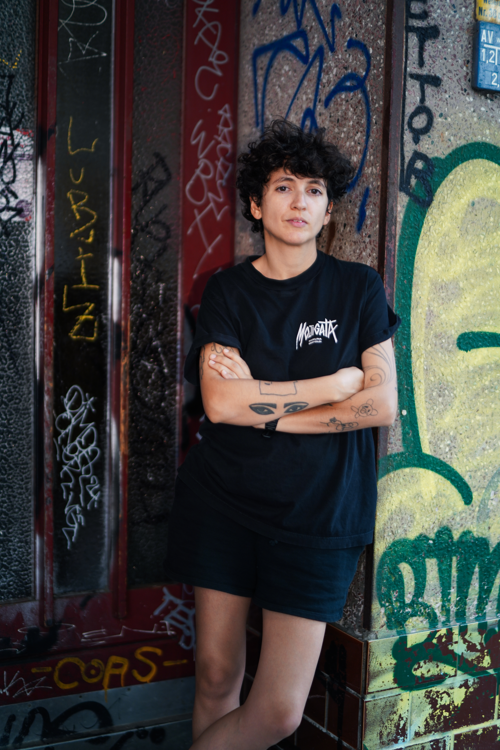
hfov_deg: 27.0
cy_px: 375
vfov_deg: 39.6
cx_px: 250
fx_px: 1042
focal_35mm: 50
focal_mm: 50
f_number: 1.4
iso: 250
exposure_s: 1/50
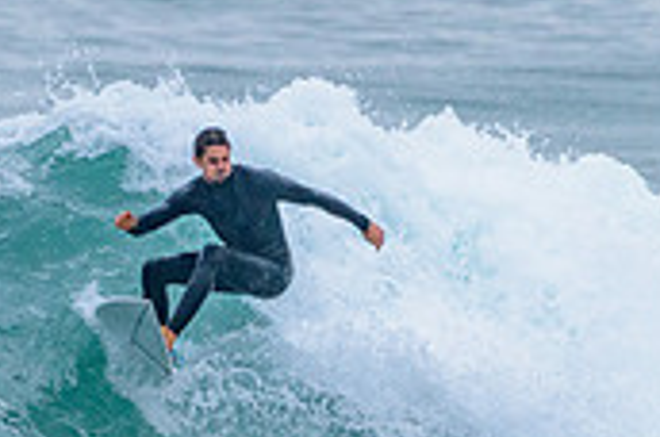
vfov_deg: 0.7
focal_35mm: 2069
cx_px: 196
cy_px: 396
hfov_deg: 1.0
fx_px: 37861
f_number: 5.6
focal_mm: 500
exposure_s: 1/2000
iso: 1250
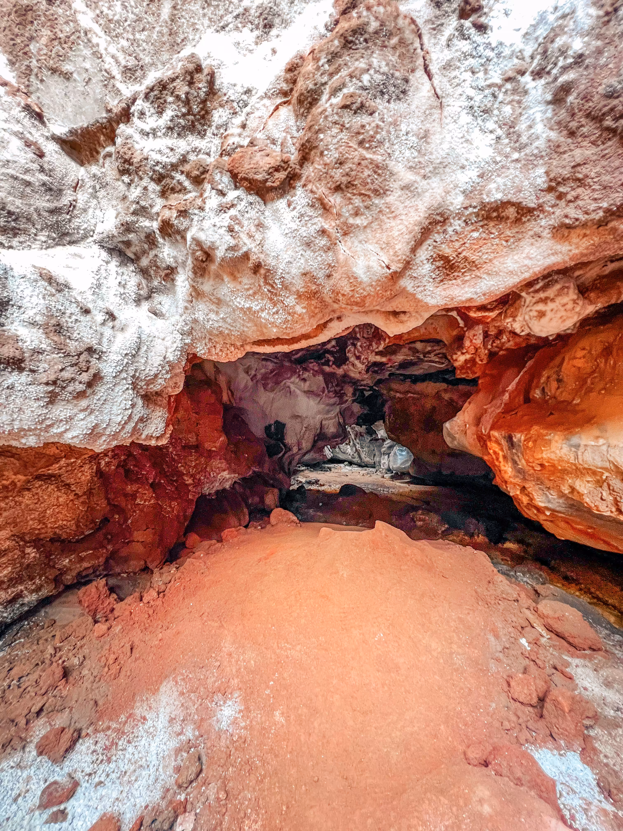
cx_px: 312
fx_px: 312
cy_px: 416
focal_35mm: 13
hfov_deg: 89.9
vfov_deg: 106.2
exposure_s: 1/70
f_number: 1.8
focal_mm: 1.57
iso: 250
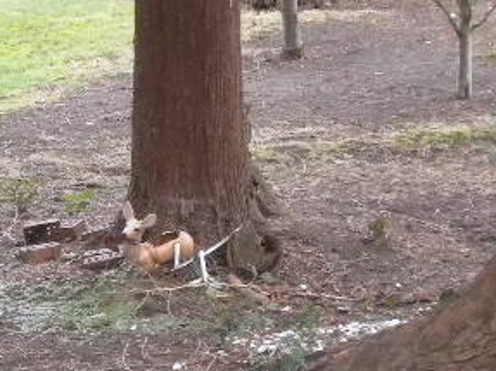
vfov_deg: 11.2
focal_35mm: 132
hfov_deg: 14.9
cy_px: 304
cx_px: 102
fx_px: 1891
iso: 400
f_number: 3.5
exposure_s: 1/36.4
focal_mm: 6.6
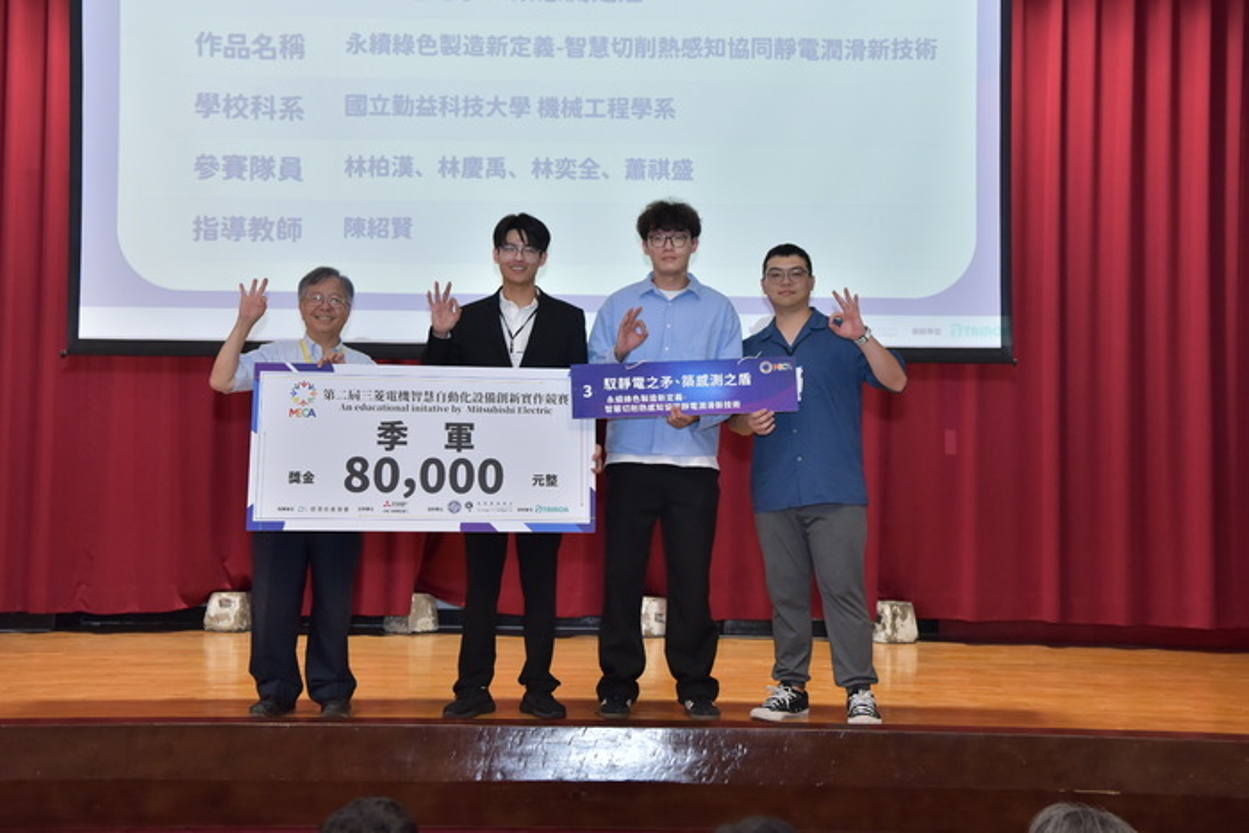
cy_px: 416
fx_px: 1735
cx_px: 624
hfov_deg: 39.6
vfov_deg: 27.0
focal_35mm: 50
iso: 1600
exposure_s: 1/100
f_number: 5.6
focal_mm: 50
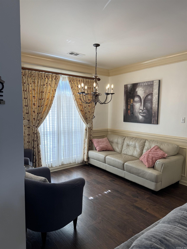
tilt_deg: -4.9
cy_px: 124
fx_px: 173
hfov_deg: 56.8
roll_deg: +0.6
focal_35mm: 24
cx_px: 94
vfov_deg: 71.6
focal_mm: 6.76
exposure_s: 1/120
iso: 100
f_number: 1.78
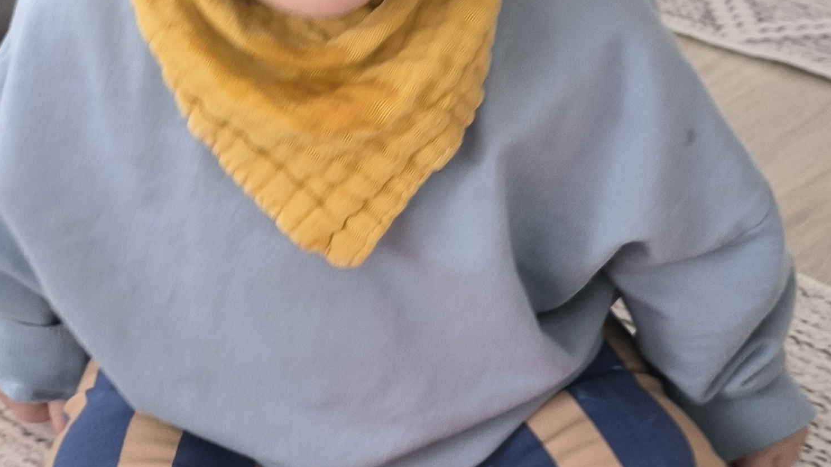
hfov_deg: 30.6
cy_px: 205
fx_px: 1520
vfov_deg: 17.5
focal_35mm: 69
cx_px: 380
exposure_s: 1/33.3
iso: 1000
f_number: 1.65
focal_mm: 6.14
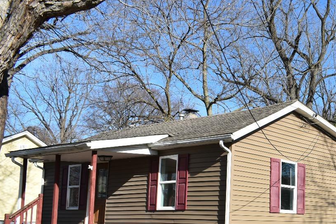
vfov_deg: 26.4
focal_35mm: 50
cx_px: 303
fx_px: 467
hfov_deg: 37.0
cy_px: 187
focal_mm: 18
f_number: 8
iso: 100
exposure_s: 1/250
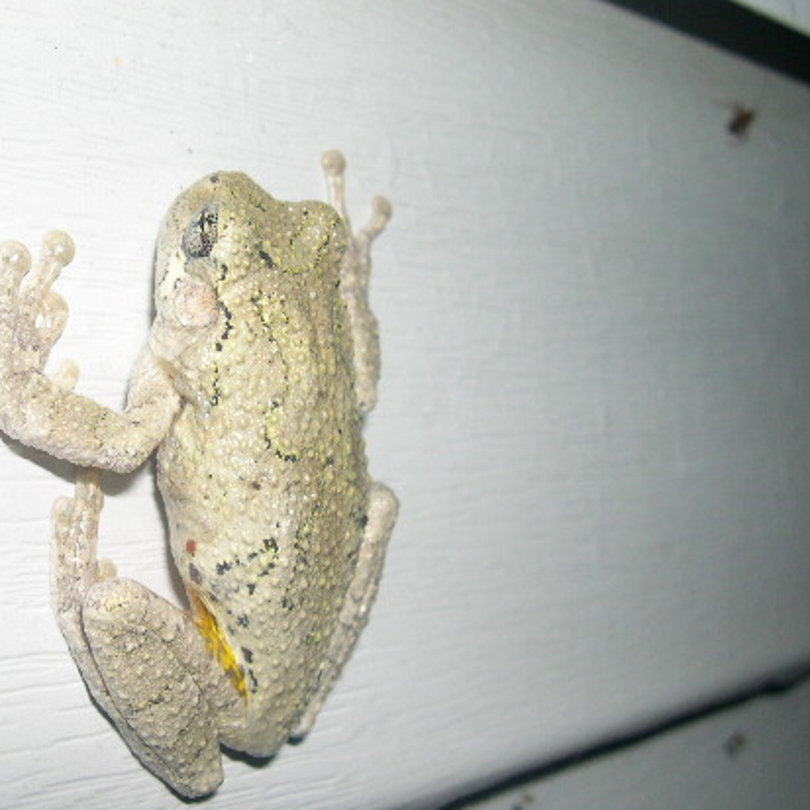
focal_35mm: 52
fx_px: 1377
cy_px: 418
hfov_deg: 32.2
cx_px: 202
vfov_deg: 32.8
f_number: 7.6
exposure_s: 1/60
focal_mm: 8
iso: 100
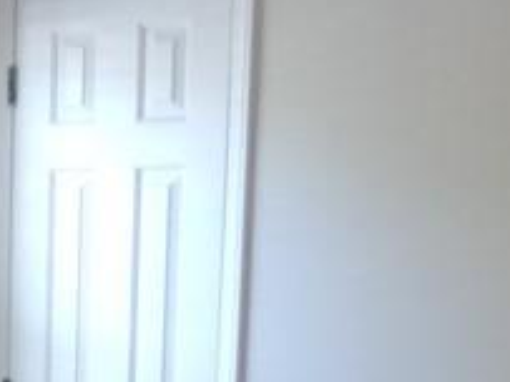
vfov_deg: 10.2
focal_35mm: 136
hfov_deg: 14.0
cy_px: 711
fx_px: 2003
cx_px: -136
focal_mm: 4.9
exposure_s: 1/34
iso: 148
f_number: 3
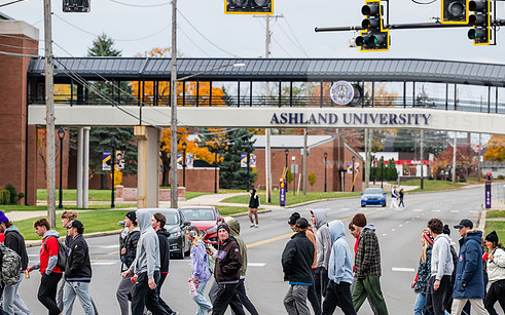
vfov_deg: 5.9
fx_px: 3069
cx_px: 277
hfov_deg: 9.4
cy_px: 185
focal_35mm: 223
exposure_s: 1/500
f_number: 5.6
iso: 500
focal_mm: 185
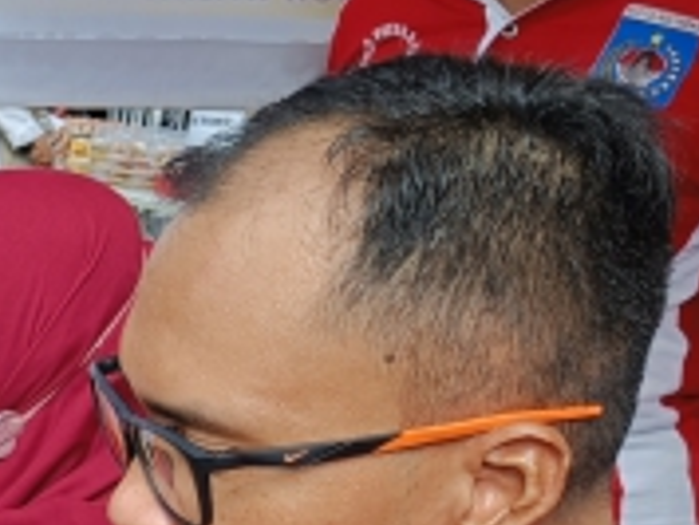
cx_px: -596
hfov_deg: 16.8
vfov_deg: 15.4
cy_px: 476
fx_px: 1920
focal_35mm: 95
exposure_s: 1/112
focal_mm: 5.59
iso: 50
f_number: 1.8
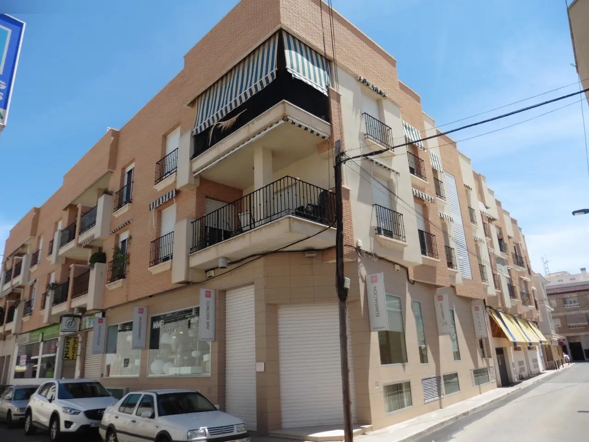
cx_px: 294
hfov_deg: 71.6
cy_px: 221
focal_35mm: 24
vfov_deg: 56.8
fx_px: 408
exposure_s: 1/1250
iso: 100
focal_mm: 4.3
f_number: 3.3
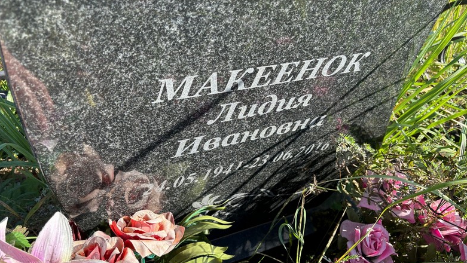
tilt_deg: -48.5
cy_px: 120
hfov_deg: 66.0
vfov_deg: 40.2
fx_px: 359
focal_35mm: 29
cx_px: 238
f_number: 1.6
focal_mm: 5.96
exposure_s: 1/716
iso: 50
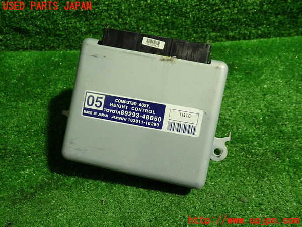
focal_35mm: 30
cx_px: 151
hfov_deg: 60.0
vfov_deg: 46.8
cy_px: 114
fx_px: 262
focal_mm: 5.4
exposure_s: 1/30
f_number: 2.3
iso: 200
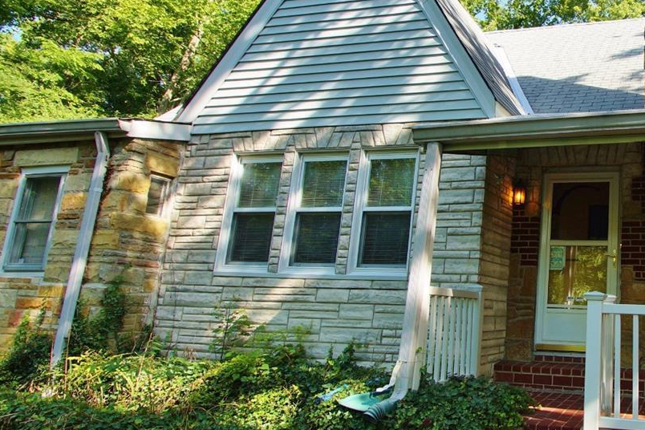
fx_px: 502
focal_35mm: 28
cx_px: 573
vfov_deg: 46.4
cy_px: 201
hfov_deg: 57.0
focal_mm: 10
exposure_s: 1/100
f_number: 6.3
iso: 100
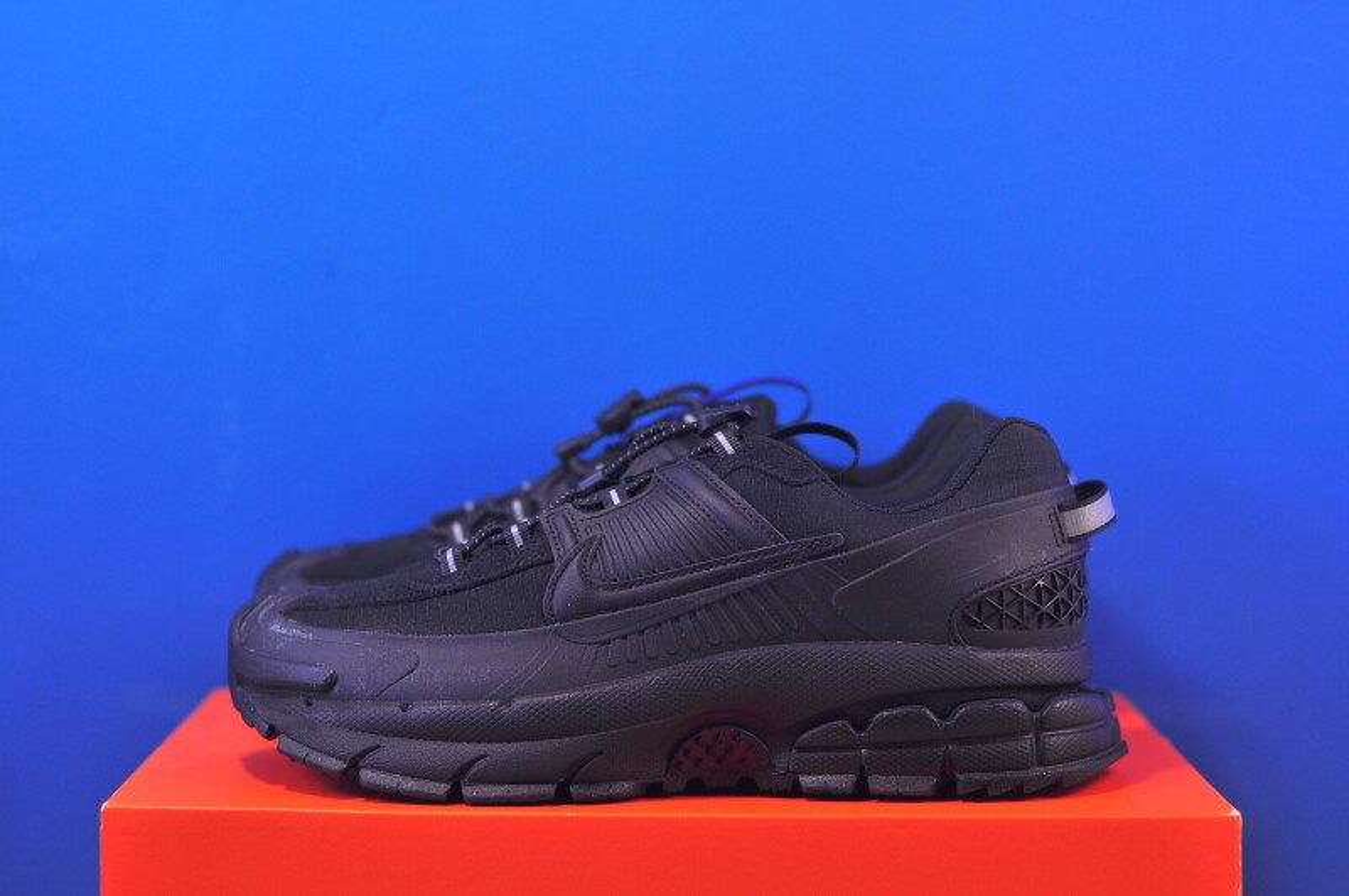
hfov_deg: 27.0
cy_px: 448
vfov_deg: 18.1
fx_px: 2806
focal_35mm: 75
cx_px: 674
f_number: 2.5
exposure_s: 1/320
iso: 250
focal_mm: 50
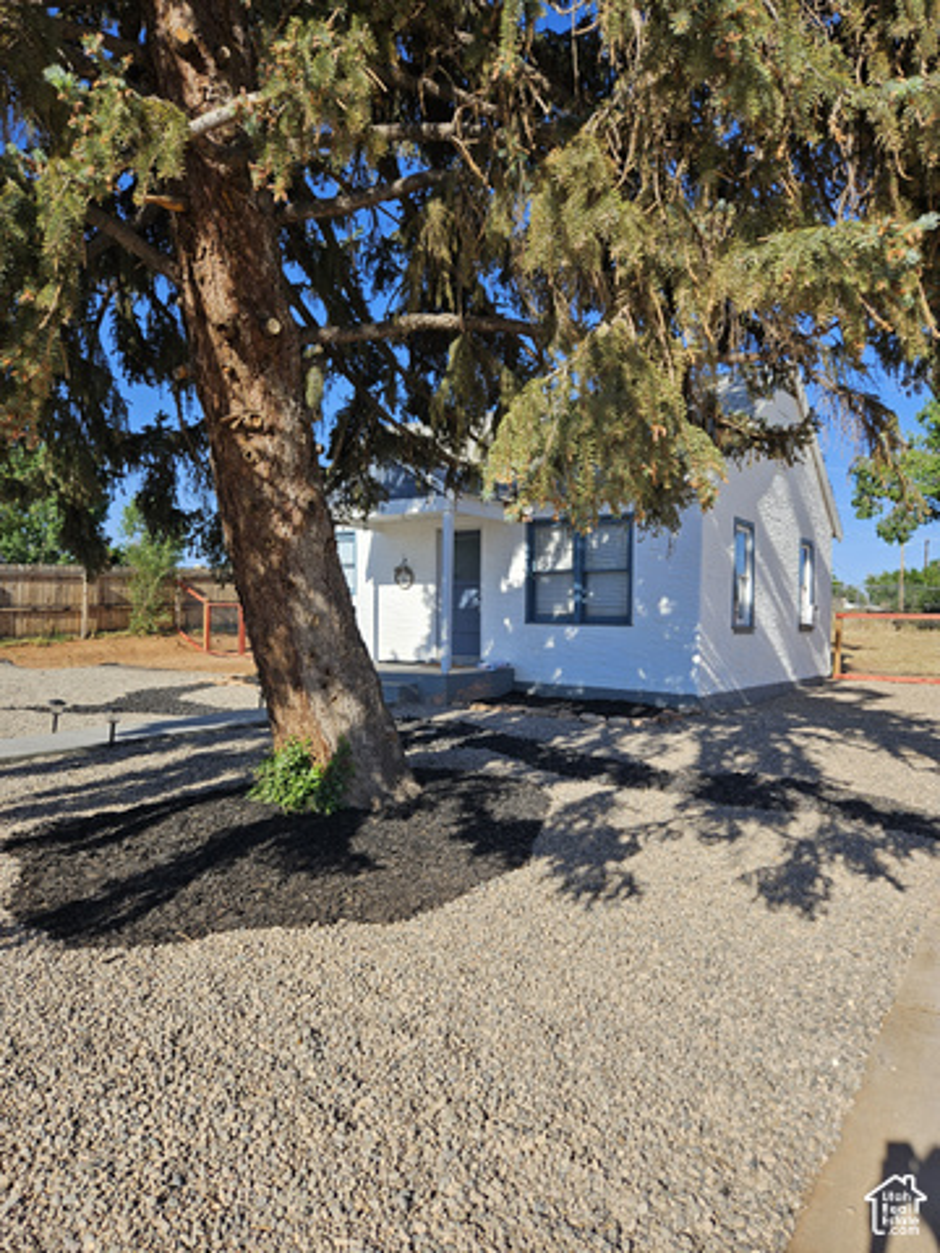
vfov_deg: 73.9
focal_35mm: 23
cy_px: 626
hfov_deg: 58.9
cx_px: 470
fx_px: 833
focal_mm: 5.4
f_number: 1.8
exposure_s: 1/1521
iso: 25
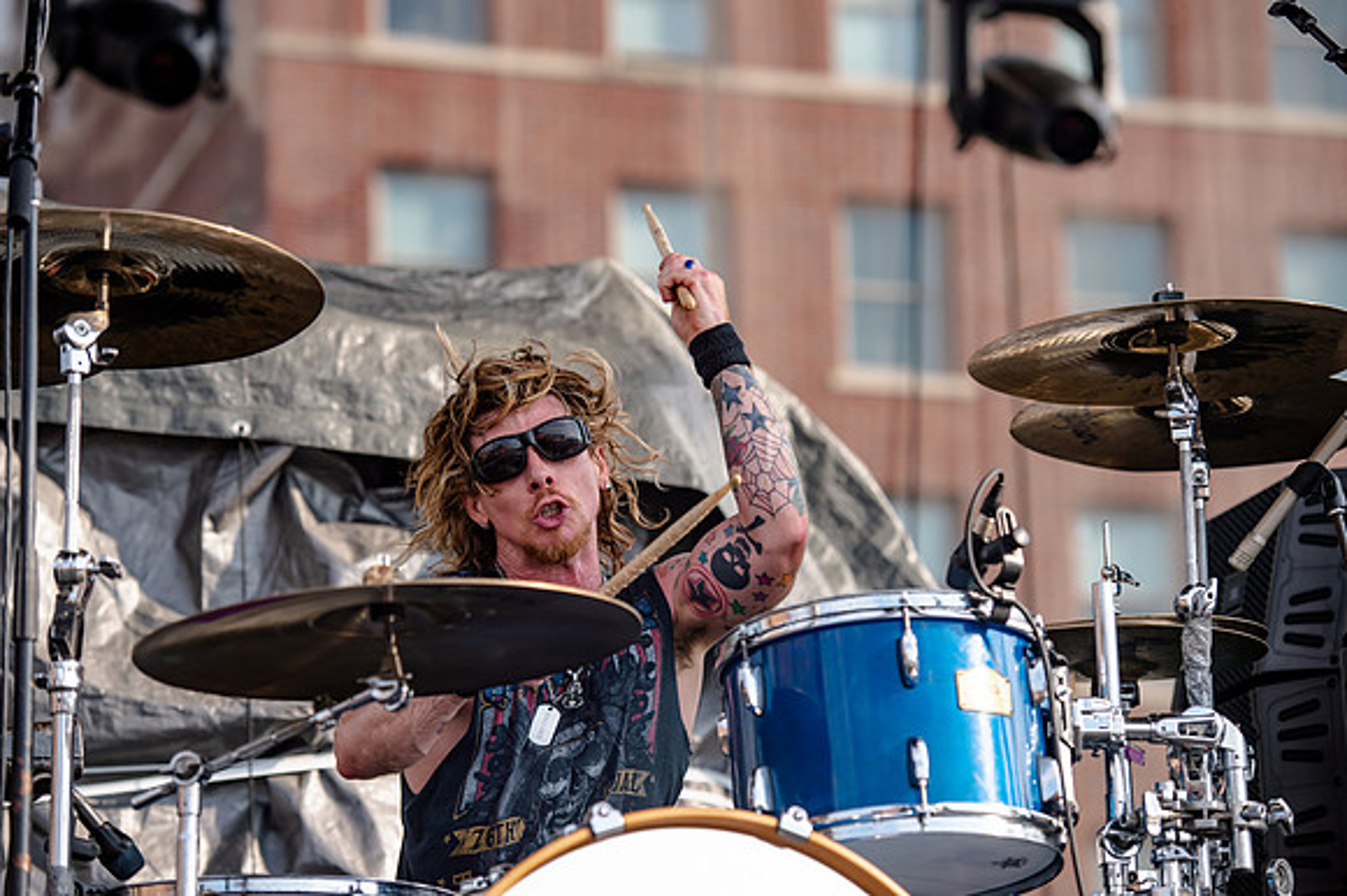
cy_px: 448
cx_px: 674
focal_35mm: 125
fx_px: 4674
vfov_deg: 11.0
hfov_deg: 16.4
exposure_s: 1/800
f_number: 4
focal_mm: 125
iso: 125
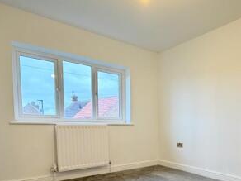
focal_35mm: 28
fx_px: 195
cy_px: 141
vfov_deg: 47.4
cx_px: 180
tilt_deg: -4.6
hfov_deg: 60.1
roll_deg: -0.4
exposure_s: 1/100
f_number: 2.2
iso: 320
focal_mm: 2.22
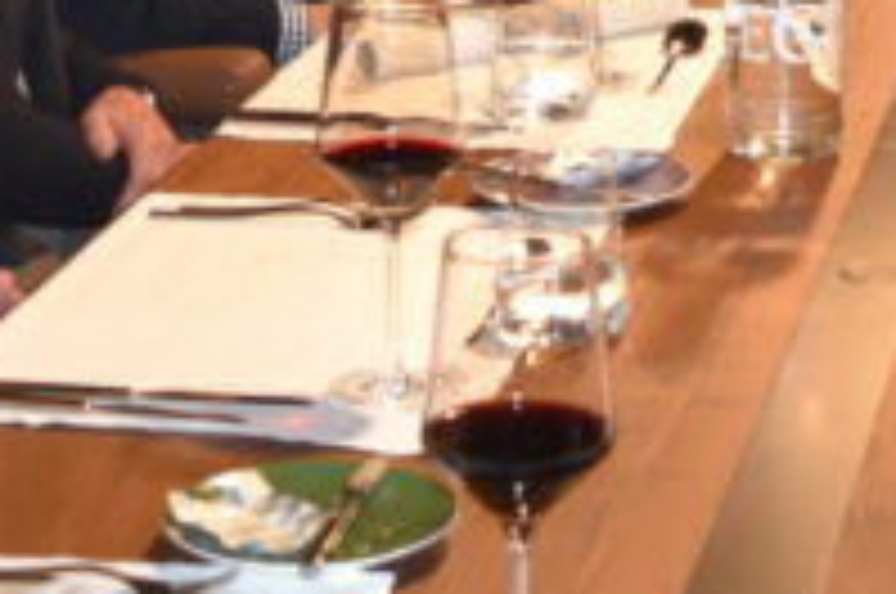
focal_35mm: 136
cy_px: -502
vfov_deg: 9.5
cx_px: 707
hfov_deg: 15.0
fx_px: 3379
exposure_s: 1/60
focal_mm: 18
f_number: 3.5
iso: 800
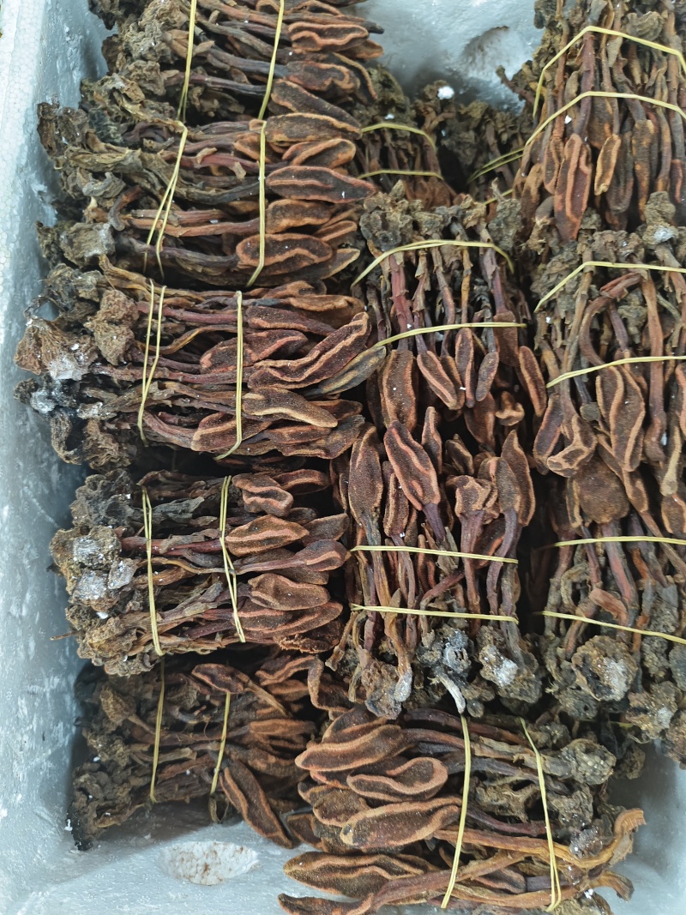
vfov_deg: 71.6
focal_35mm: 24
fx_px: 634
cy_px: 458
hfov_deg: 56.8
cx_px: 343
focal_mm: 5.56
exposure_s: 1/33.3
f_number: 1.88
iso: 714
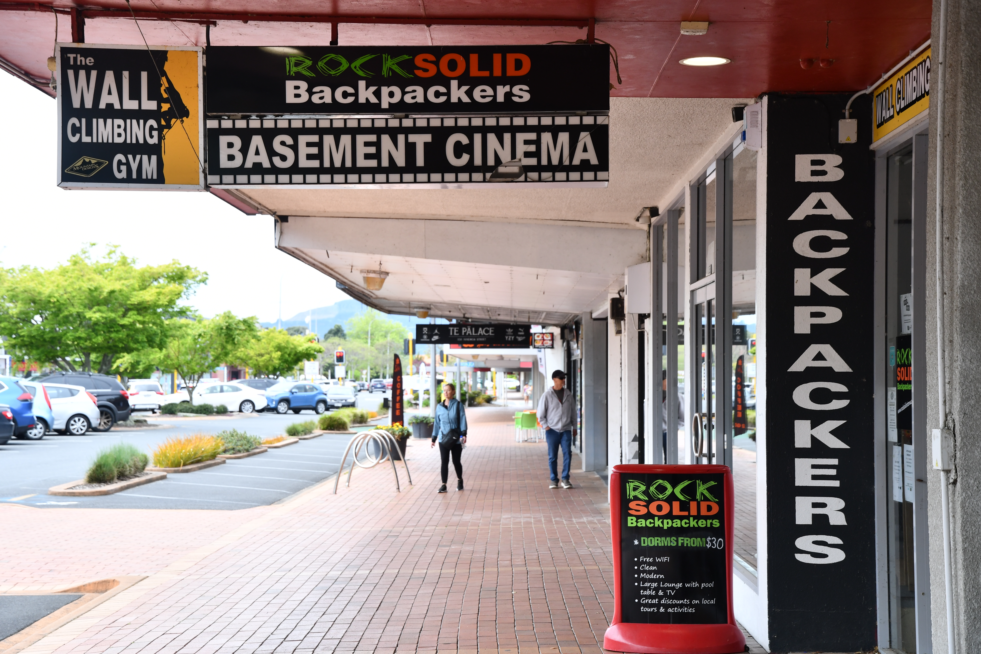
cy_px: 327
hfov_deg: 31.9
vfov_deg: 21.6
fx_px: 1717
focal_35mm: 63
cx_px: 490
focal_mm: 42
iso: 200
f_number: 4.5
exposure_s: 1/400
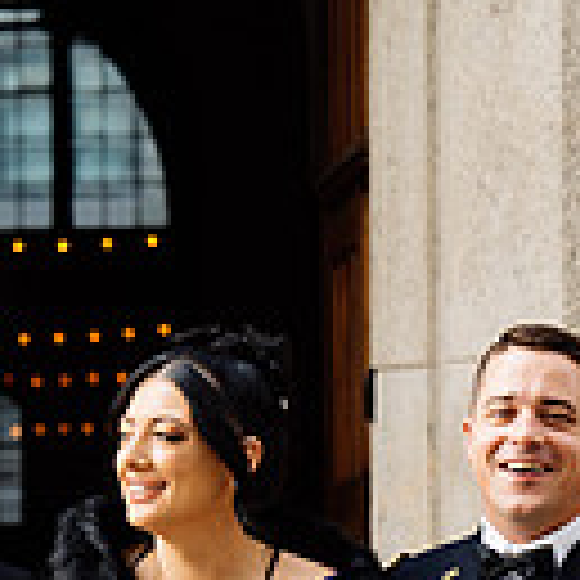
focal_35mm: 268
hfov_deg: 6.4
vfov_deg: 6.5
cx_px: -391
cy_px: 742
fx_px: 5080
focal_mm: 70
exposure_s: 1/320
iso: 400
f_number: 3.5
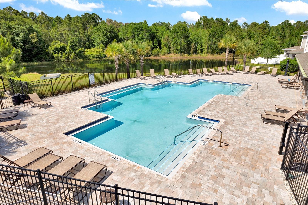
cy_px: 102
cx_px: 154
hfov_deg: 78.6
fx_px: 188
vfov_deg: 57.2
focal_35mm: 22
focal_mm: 8.38
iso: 110
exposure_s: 1/3200
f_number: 2.8
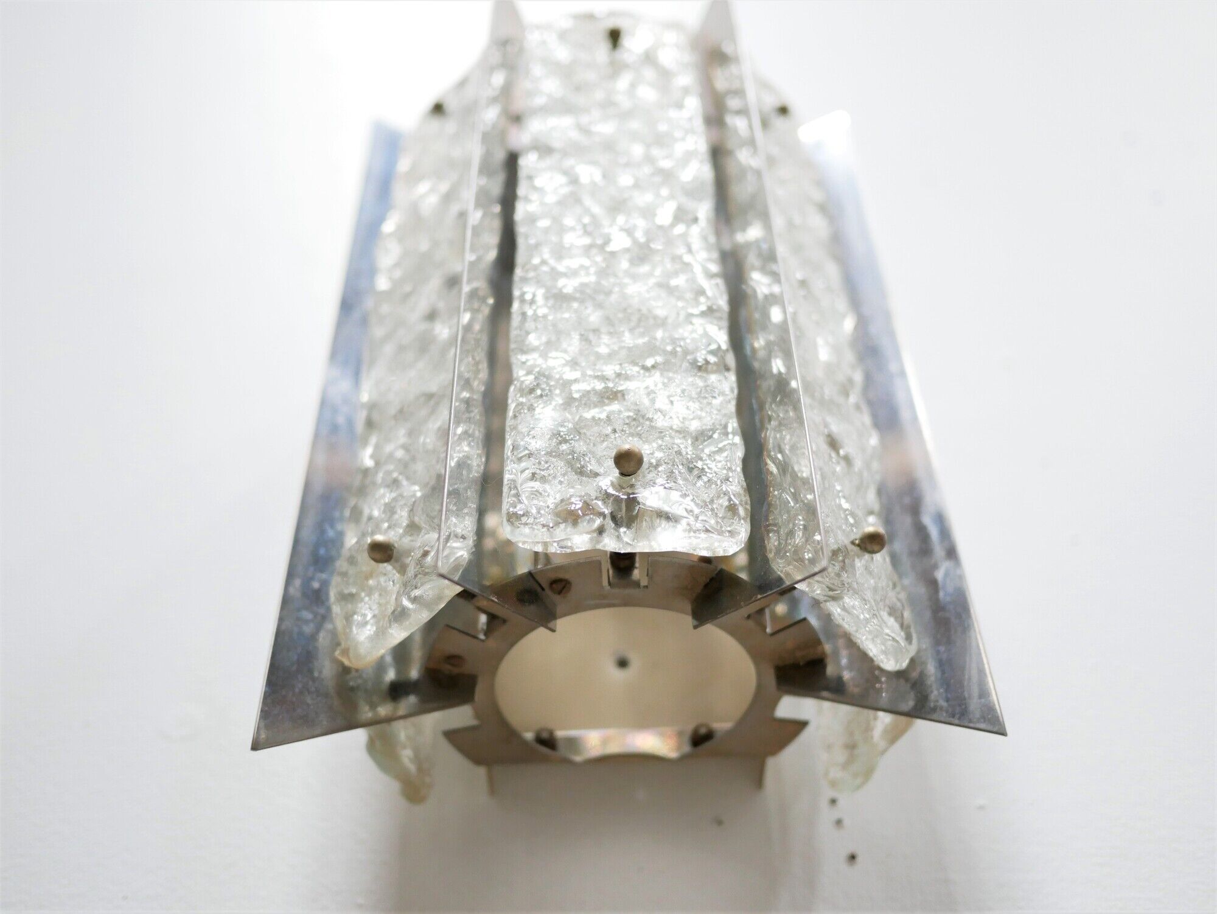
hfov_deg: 46.8
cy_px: 457
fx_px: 1407
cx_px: 608
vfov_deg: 36.0
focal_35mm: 40
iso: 800
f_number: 1.7
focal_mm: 20
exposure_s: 1/60
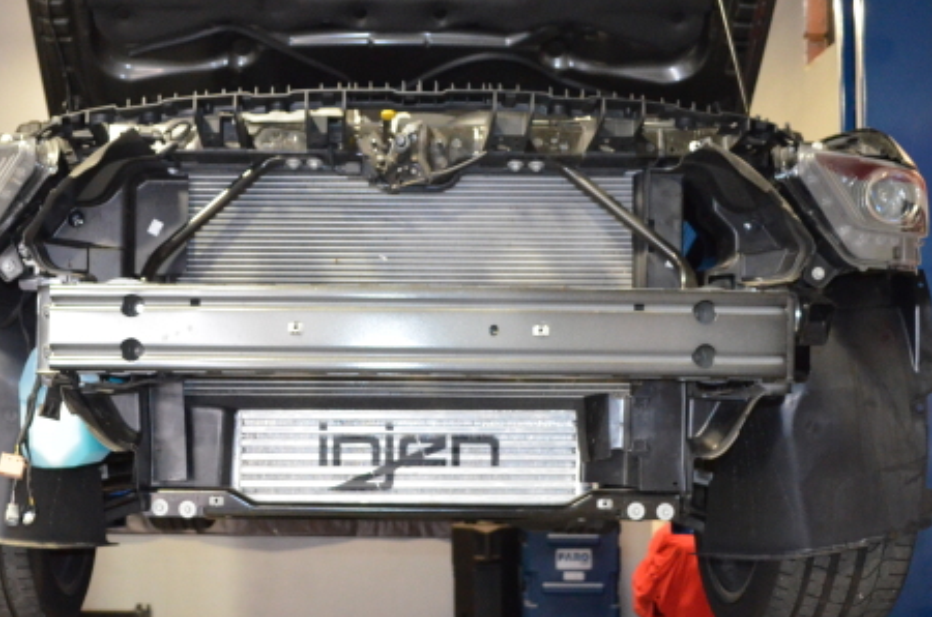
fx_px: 1240
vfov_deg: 27.8
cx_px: 354
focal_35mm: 48
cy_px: 404
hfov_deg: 40.9
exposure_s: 1/60
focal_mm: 18
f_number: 3.5
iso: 3200
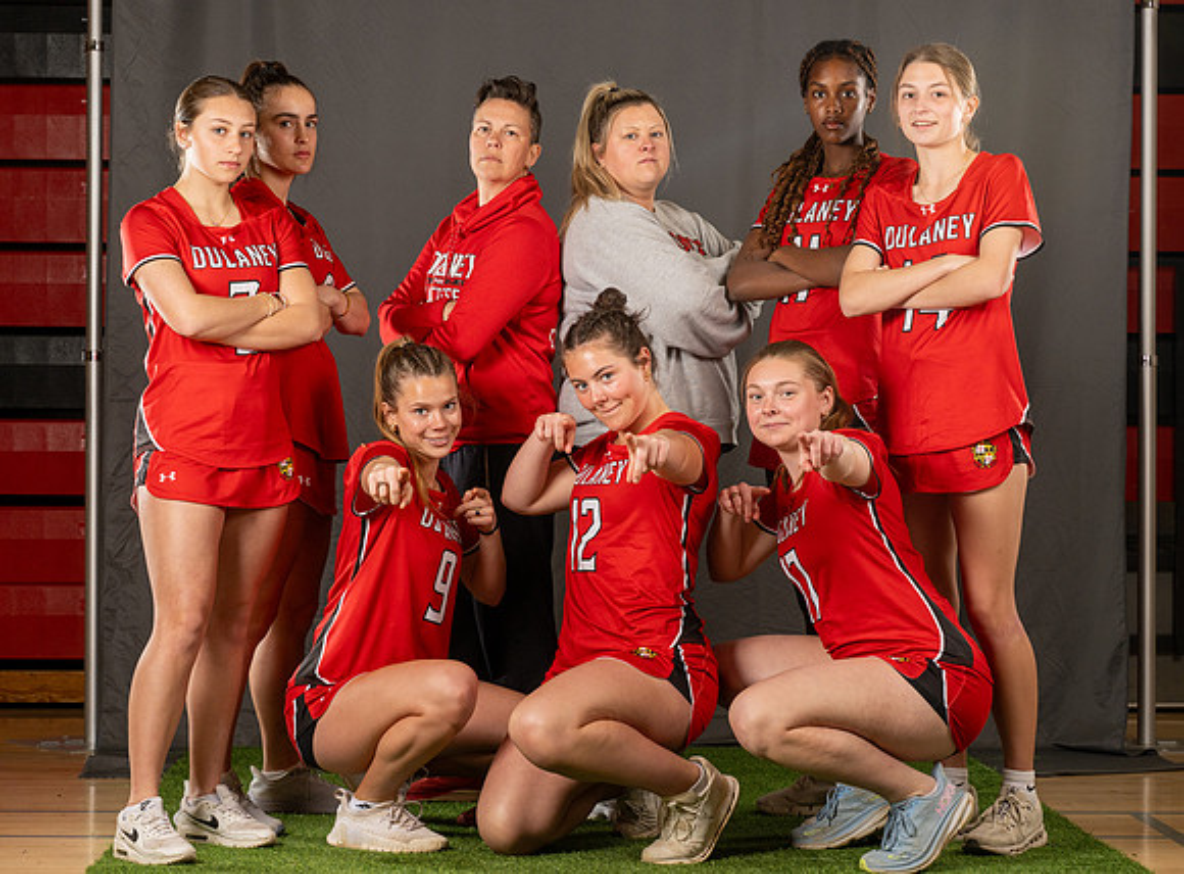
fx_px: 3130
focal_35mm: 92
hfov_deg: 21.4
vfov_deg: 15.9
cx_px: 578
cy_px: 419
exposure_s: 1/160
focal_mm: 70
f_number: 6.3
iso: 160
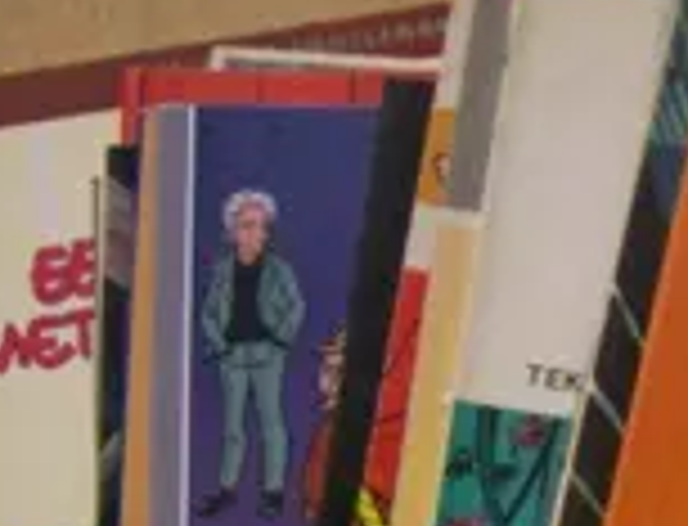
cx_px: 762
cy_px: 715
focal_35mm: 111
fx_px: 2222
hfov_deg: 17.0
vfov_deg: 13.0
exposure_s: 1/44.8
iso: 200
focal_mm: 6
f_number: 2.8
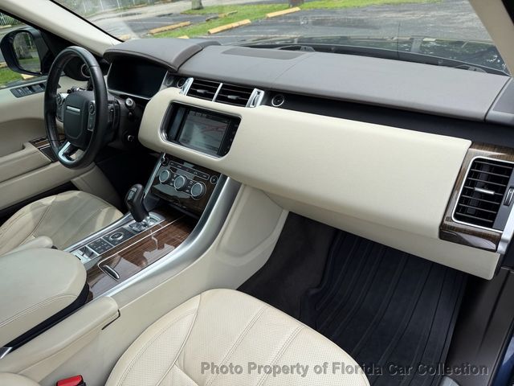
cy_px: 193
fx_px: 356
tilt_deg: -29.8
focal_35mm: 24
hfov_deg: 71.6
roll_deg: +7.6
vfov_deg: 56.8
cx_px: 257
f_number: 1.78
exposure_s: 1/1361
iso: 80
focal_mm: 6.76
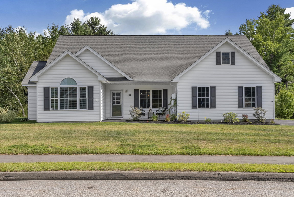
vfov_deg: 39.5
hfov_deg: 56.5
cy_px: 98
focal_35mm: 34
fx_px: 274
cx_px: 147
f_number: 11
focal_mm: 33.5
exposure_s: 1/250
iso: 320
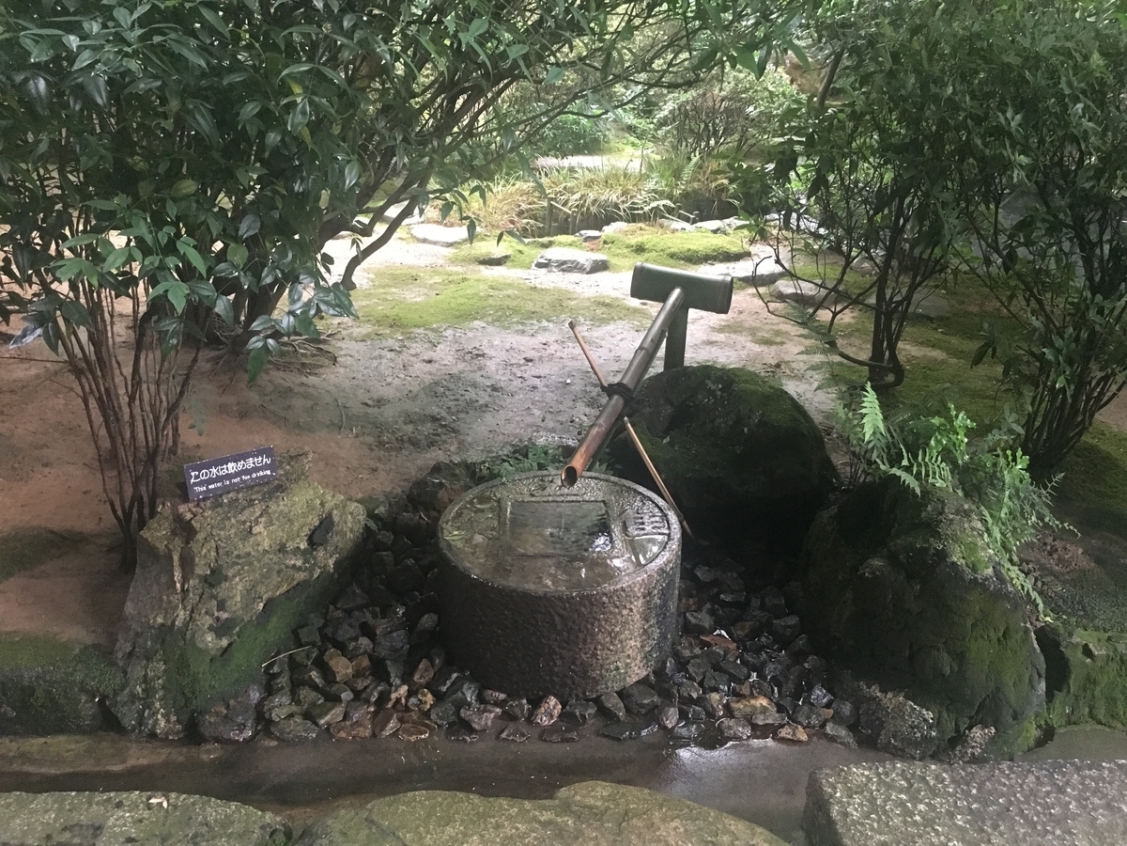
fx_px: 944
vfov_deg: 48.2
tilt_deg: -22.2
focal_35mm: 29
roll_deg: -0.8
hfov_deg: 61.7
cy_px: 423
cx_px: 564
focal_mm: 4.15
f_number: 2.2
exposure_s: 1/15
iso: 320
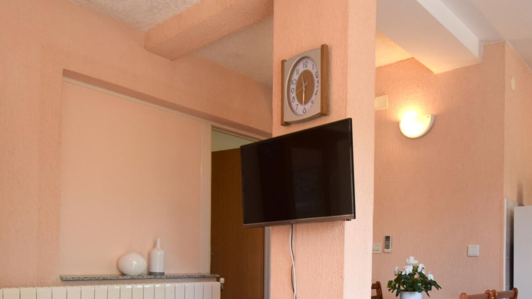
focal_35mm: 32
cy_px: 243
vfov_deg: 35.4
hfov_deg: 60.4
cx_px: 326
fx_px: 451
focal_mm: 10
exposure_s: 1/125
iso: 400
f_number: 5.6
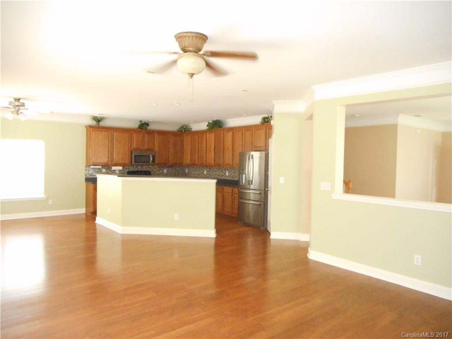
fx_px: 326
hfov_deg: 69.4
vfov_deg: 54.9
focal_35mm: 25
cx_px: 226
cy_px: 170
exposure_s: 1/25
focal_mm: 4.5
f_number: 3.7
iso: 1100
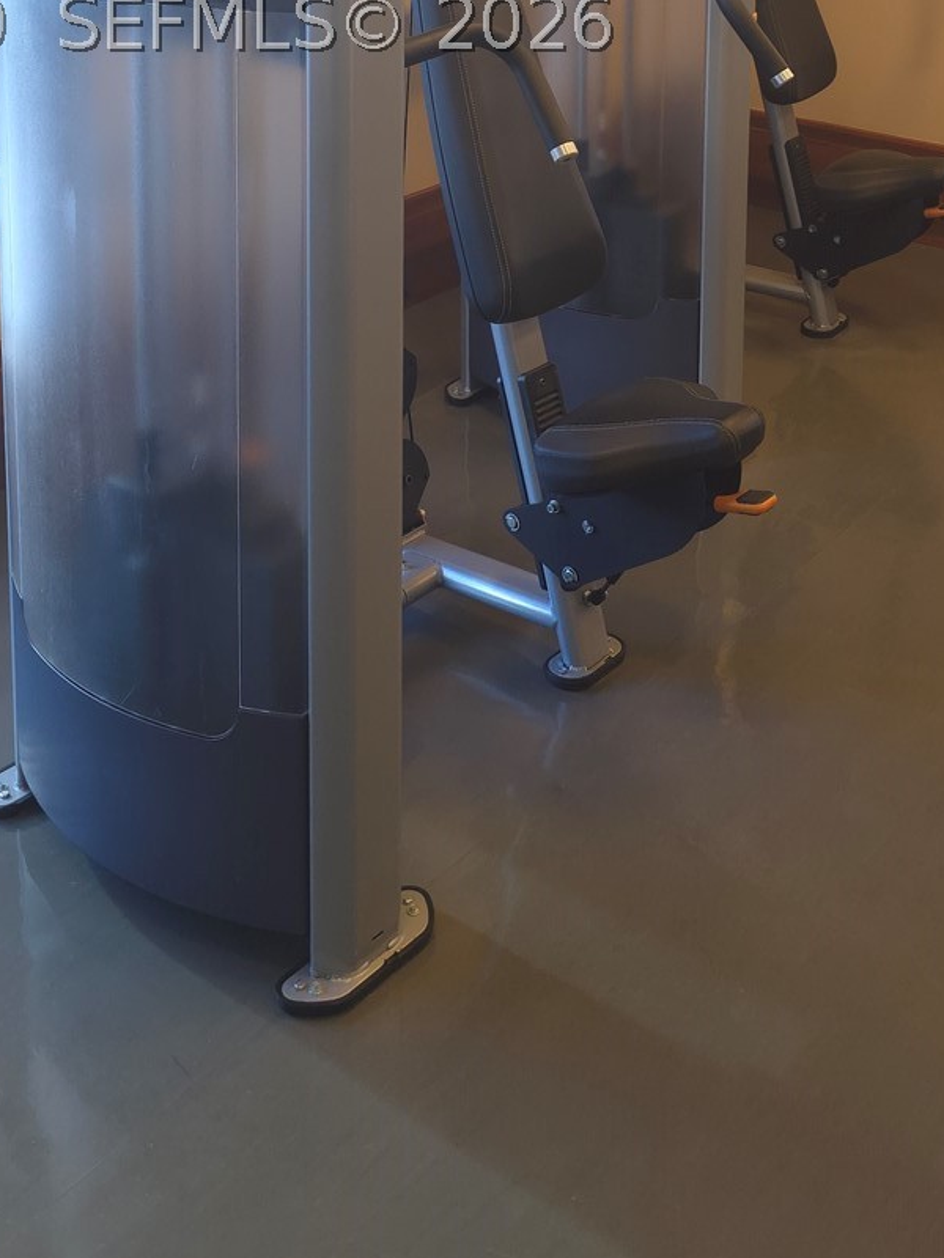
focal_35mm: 46
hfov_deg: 31.5
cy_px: 24
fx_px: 1673
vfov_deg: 37.3
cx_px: 521
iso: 200
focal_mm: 6.3
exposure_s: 1/60
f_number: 1.7
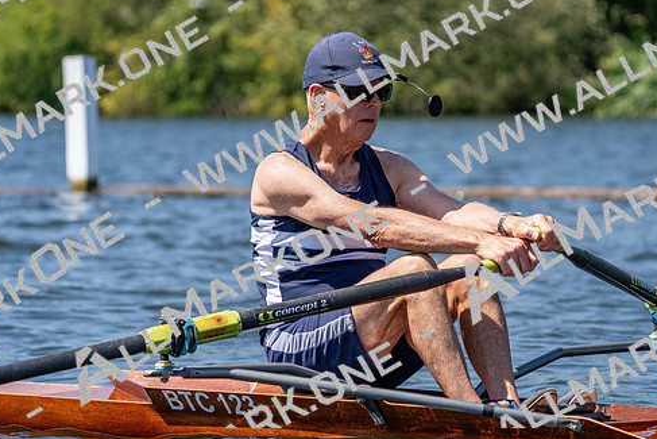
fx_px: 4345
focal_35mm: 238
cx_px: 349
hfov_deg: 8.6
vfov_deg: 5.8
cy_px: 197
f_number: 5.6
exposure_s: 1/2000
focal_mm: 200
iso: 320
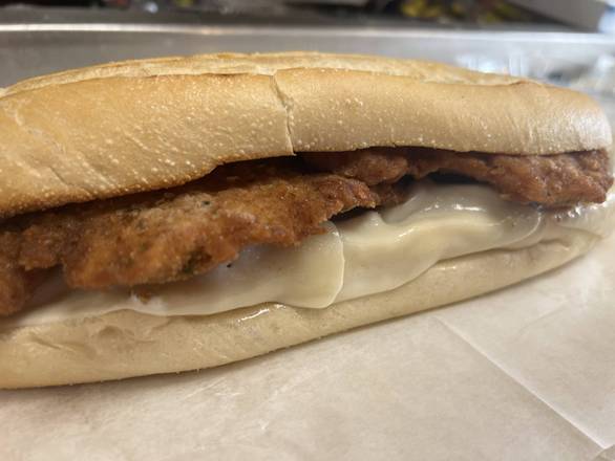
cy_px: 230
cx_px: 308
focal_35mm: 26
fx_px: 462
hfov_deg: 67.3
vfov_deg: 53.1
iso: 64
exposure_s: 1/120
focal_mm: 5.7
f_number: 1.5
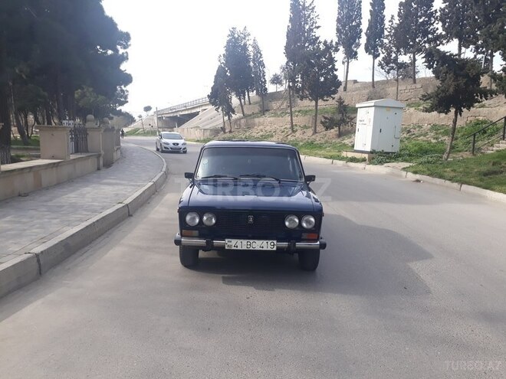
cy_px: 190
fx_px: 395
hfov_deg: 65.3
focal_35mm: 27
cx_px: 253
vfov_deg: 51.4
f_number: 1.9
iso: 40
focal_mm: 3.6
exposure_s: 1/571
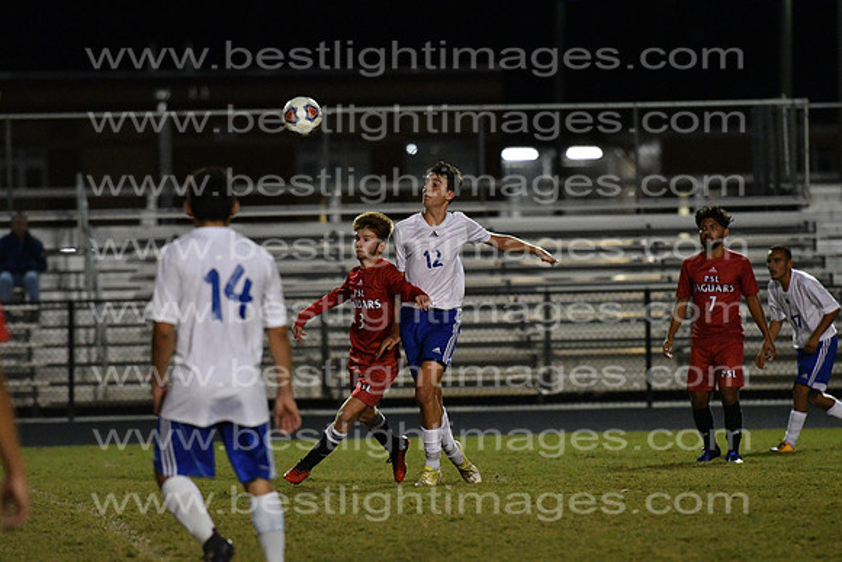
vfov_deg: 4.6
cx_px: 421
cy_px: 281
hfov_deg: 6.9
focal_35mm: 300
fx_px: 7018
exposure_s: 1/1000
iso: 6400
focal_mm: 200
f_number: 4
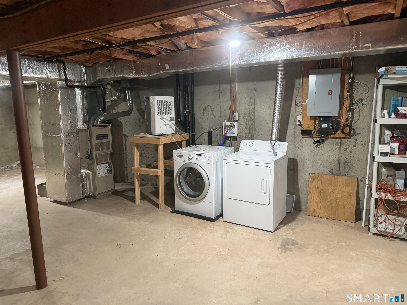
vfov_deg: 56.8
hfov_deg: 71.6
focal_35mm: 24
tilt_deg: -9.1
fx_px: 282
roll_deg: +1.5
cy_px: 152
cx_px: 204
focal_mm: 6.76
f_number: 1.78
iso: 800
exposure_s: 1/60
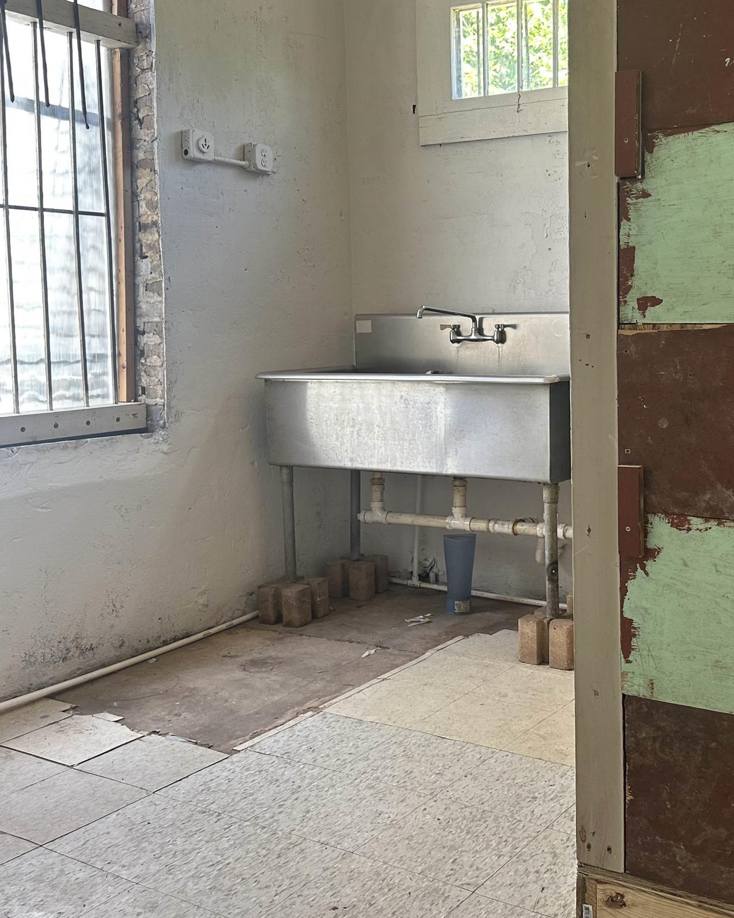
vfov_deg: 47.8
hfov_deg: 38.5
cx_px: 517
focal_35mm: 38
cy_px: 386
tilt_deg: -3.8
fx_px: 1032
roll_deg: +0.4
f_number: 1.78
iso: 125
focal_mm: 6.86
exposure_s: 1/121
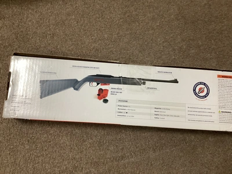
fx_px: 208
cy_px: 87
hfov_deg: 58.4
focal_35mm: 31
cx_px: 116
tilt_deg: -80.7
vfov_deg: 45.4
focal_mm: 3.3
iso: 250
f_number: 2.4
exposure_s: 1/60
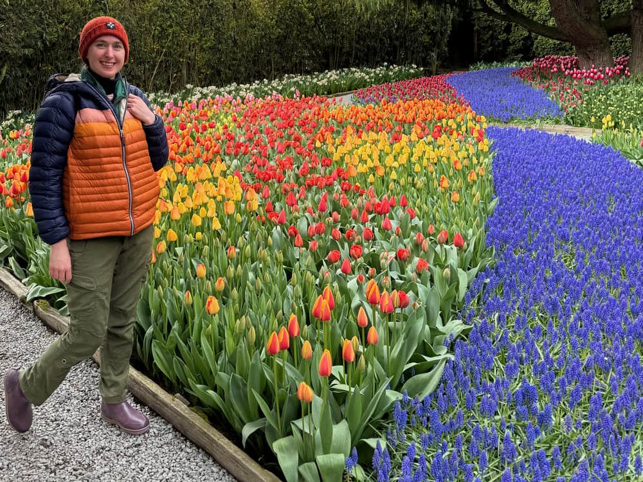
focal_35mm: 24
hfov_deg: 71.6
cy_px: 241
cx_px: 322
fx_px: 446
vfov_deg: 56.8
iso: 80
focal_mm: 6.86
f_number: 1.78
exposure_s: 1/539
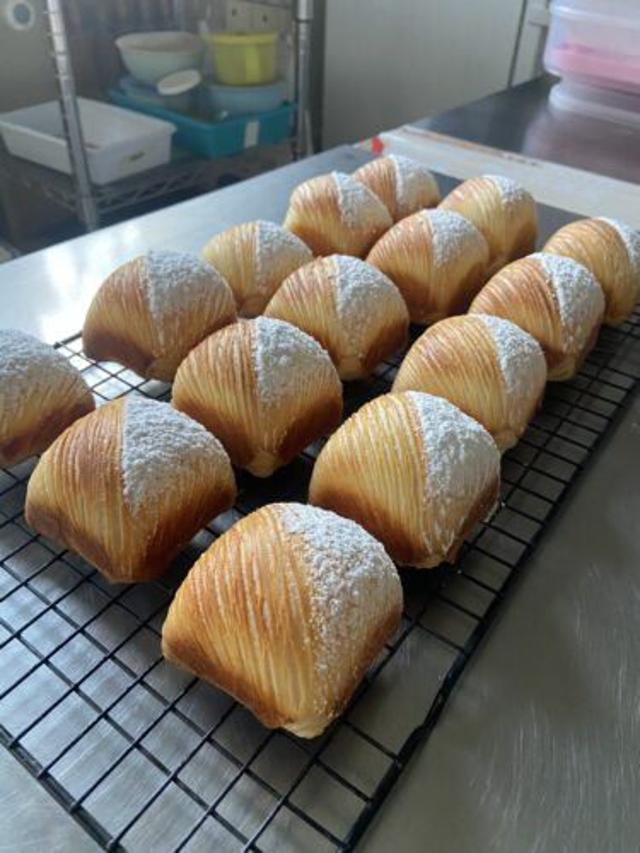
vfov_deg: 67.3
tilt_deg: -39.3
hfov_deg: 53.1
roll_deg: -3.7
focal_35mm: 26
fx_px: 641
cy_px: 426
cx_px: 320
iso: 200
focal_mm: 4.25
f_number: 1.8
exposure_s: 1/60
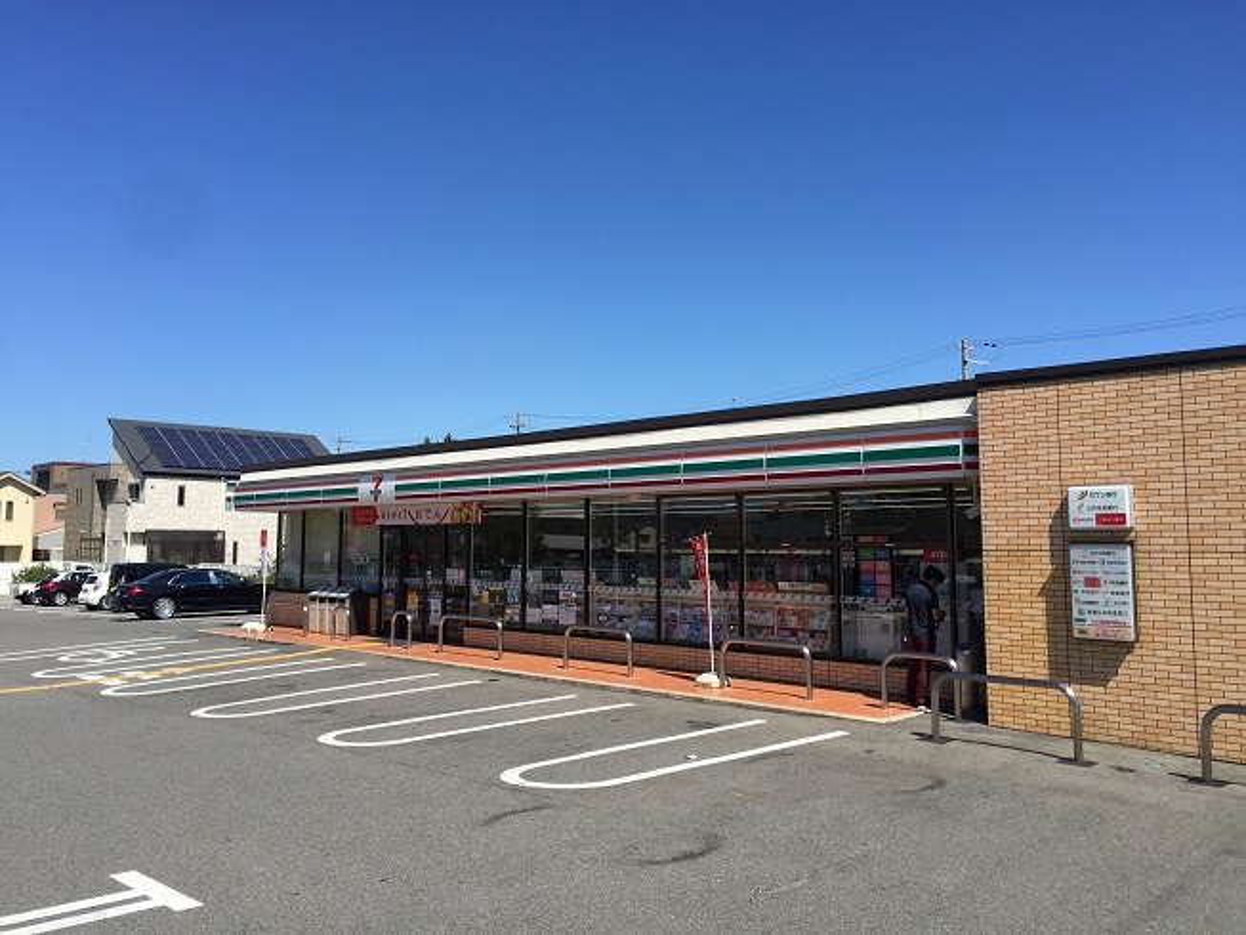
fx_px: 1044
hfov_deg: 61.7
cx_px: 623
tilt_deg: +4.5
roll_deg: -2.3
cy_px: 468
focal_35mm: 29
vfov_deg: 48.2
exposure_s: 1/2198
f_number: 2.2
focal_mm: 4.15
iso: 32
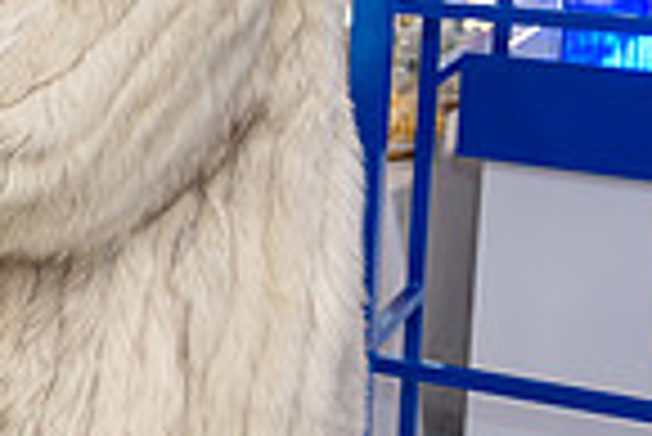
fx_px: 2030
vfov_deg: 12.0
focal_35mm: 112
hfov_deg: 15.9
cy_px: -65
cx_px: -463
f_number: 3.2
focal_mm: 28
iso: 200
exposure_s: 1/125
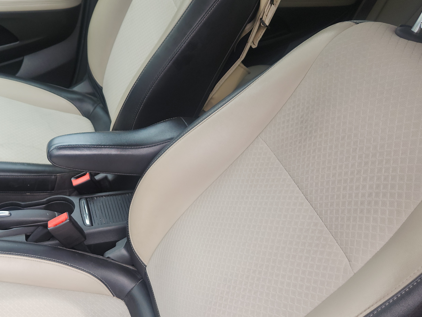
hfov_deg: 48.3
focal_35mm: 38
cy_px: 206
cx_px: 148
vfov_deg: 37.4
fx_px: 463
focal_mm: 5.4
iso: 20
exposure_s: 1/158
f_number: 1.8
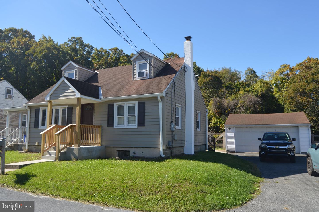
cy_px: 106
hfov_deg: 67.4
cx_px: 160
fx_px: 239
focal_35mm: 27
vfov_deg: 47.8
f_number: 7.1
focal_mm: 18
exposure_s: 1/200
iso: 100
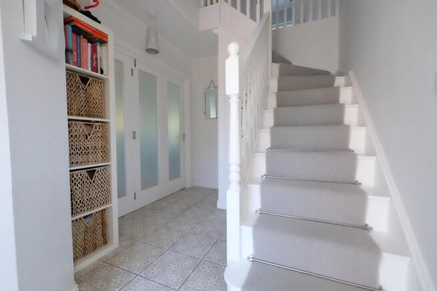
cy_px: 146
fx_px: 182
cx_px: 218
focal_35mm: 15
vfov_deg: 77.4
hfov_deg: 100.4
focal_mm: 10
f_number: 5.6
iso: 6400
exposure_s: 1/400
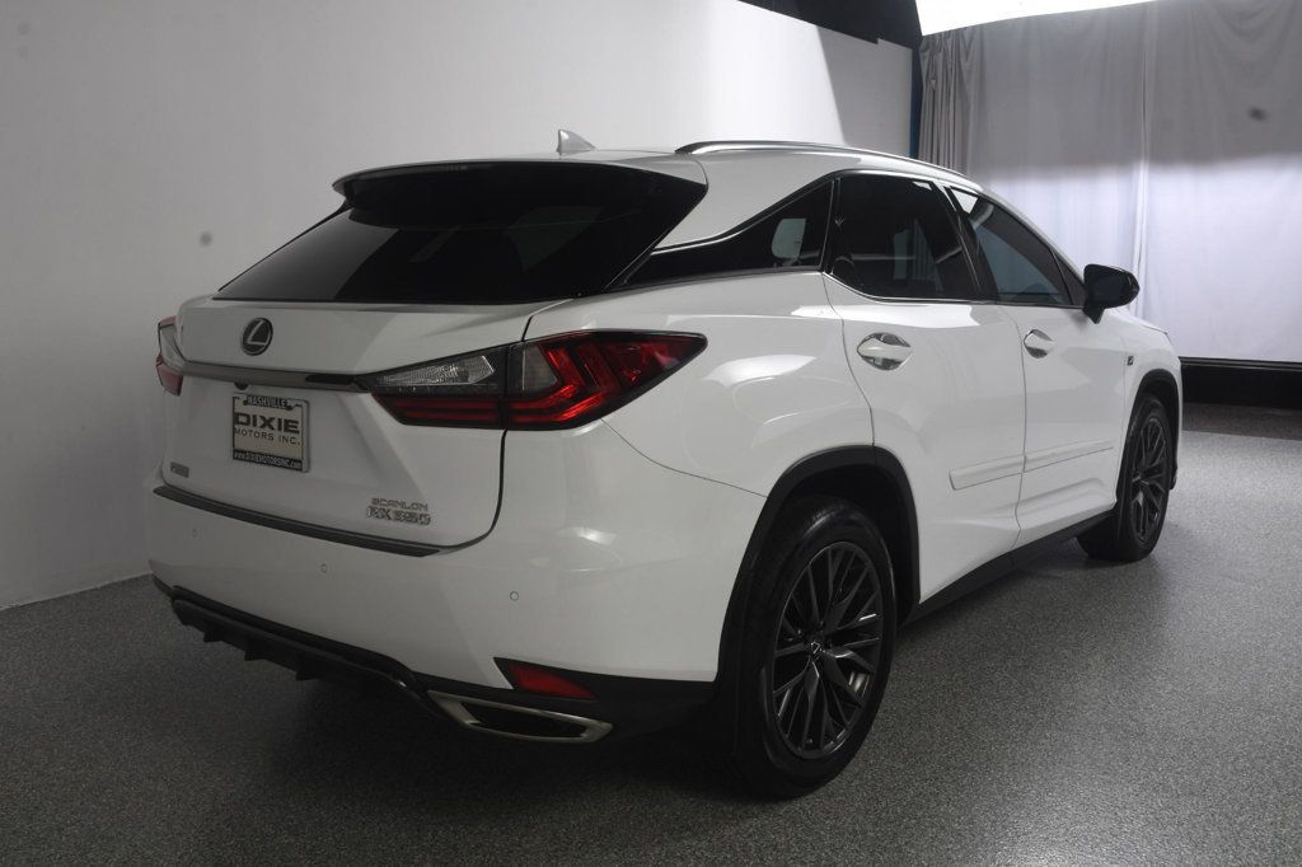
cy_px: 434
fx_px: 1193
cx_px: 651
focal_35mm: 33
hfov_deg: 57.2
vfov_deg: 39.9
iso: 100
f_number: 11
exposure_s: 1/160
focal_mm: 22
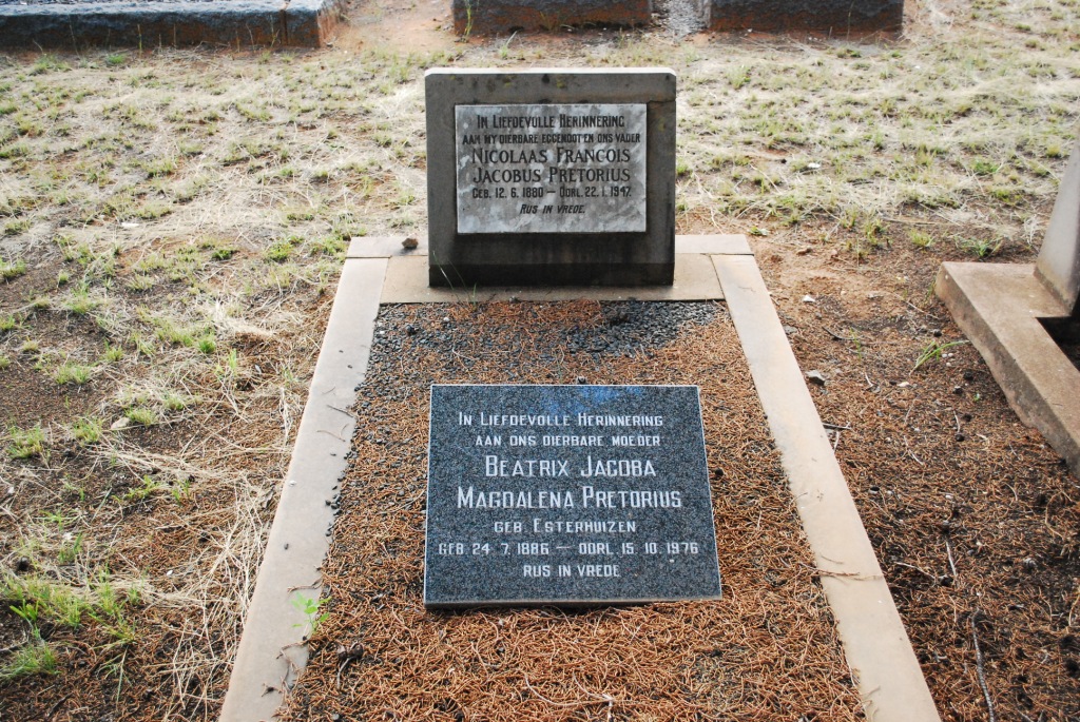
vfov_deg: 37.0
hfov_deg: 53.1
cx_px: 540
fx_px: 1081
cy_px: 361
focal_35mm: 36
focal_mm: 24
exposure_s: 1/800
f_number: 4.2
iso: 1600
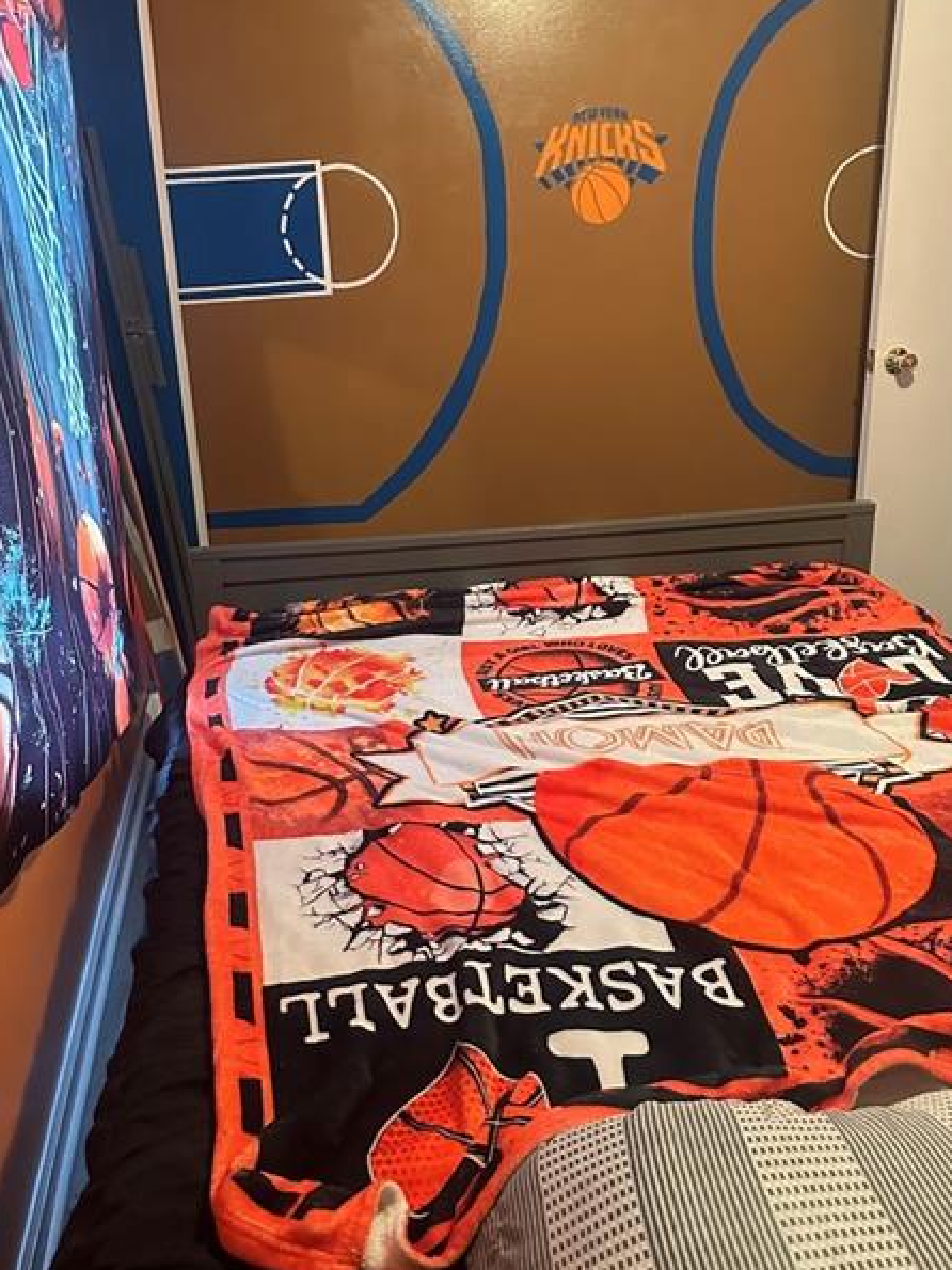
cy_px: 576
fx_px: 1137
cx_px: 399
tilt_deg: -18.5
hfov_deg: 45.3
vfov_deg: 58.3
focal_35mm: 31
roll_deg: +2.5
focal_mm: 6.86
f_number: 1.78
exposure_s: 1/30
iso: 1250
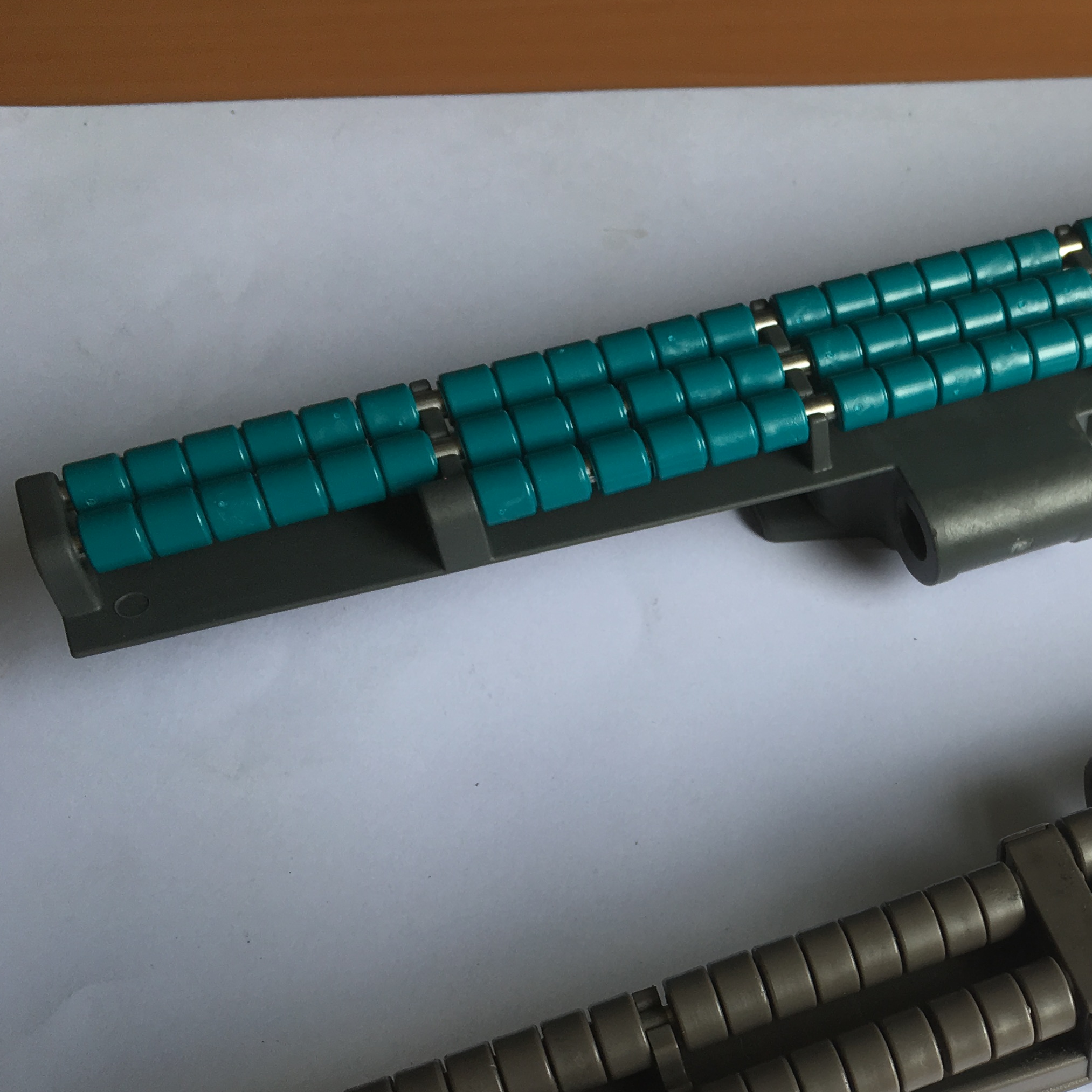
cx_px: 1048
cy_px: 788
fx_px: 1820
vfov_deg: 32.9
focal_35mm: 51
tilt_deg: -55.9
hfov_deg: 31.3
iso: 25
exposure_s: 1/163
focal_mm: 4.15
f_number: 2.2
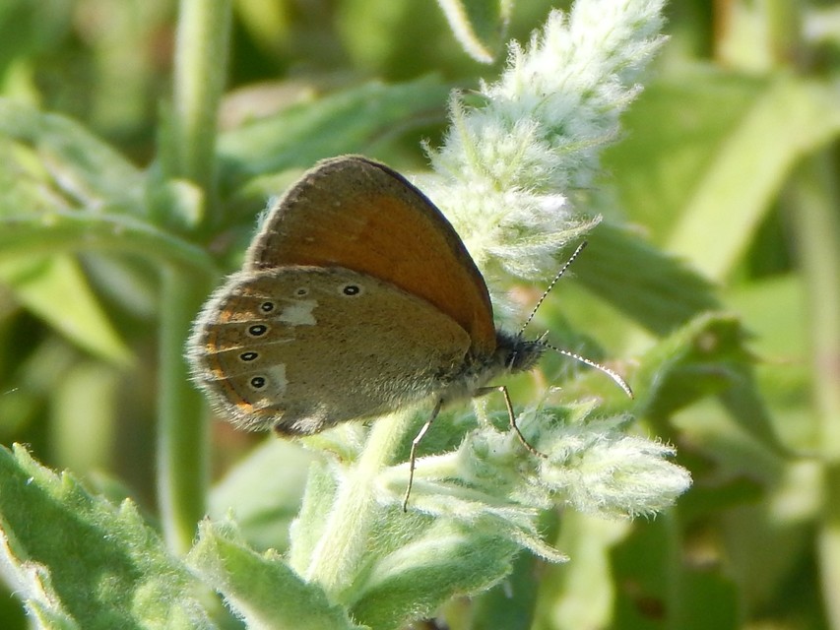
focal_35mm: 250
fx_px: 6067
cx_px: 420
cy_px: 315
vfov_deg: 5.9
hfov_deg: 7.9
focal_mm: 44.9
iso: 125
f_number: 5.6
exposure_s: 1/250
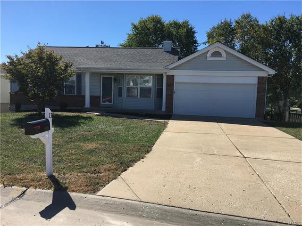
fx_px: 253
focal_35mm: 29
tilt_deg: -3.6
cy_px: 113
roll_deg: -2.0
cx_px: 151
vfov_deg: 48.2
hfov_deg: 61.7
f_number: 2.2
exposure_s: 1/1399
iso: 25
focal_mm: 4.15
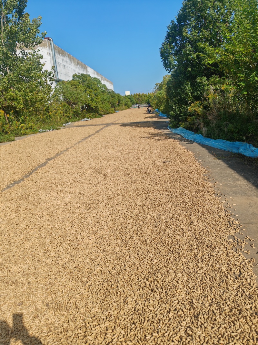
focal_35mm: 27
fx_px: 268
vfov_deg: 65.3
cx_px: 129
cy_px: 172
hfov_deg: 51.3
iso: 50
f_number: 1.9
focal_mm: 6.12
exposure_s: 1/690
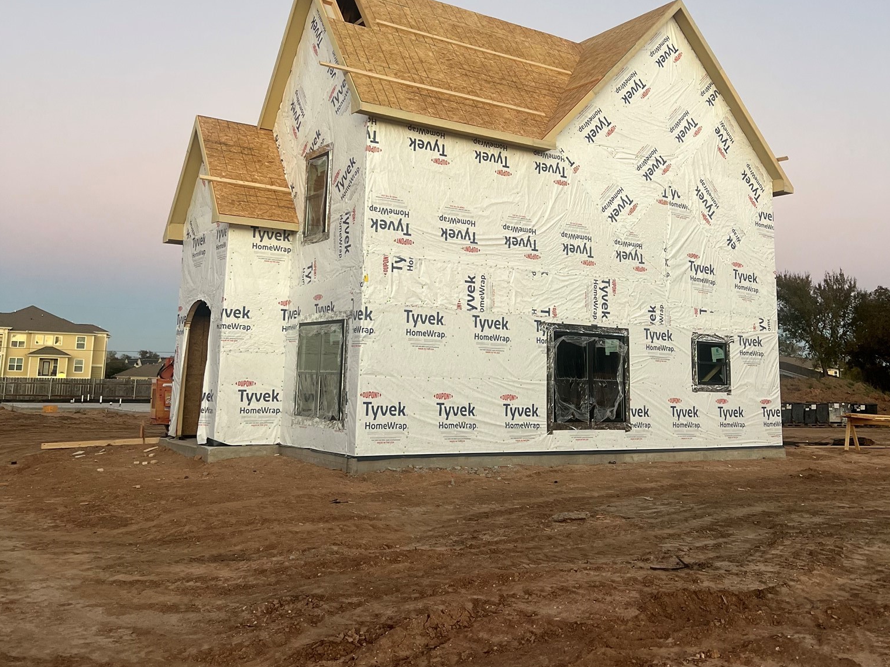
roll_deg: -2.1
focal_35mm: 35
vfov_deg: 40.2
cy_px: 223
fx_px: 900
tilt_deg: +8.9
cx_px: 446
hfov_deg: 52.6
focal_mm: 5.7
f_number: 1.5
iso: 125
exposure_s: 1/121
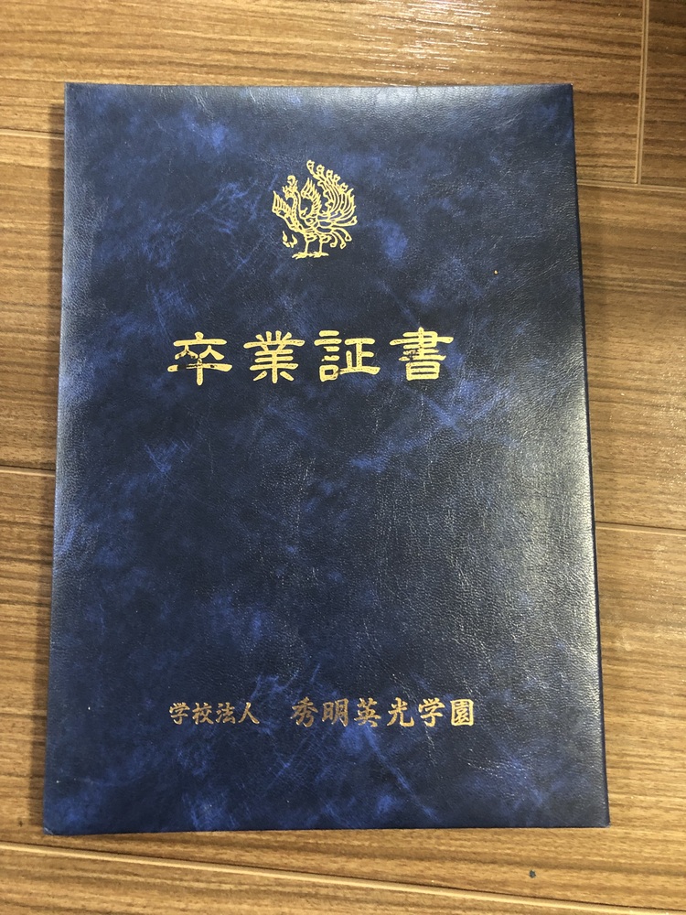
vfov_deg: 63.4
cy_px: 458
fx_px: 740
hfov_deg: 49.7
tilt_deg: -83.3
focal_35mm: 28
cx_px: 343
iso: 100
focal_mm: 3.99
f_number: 1.8
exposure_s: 1/4
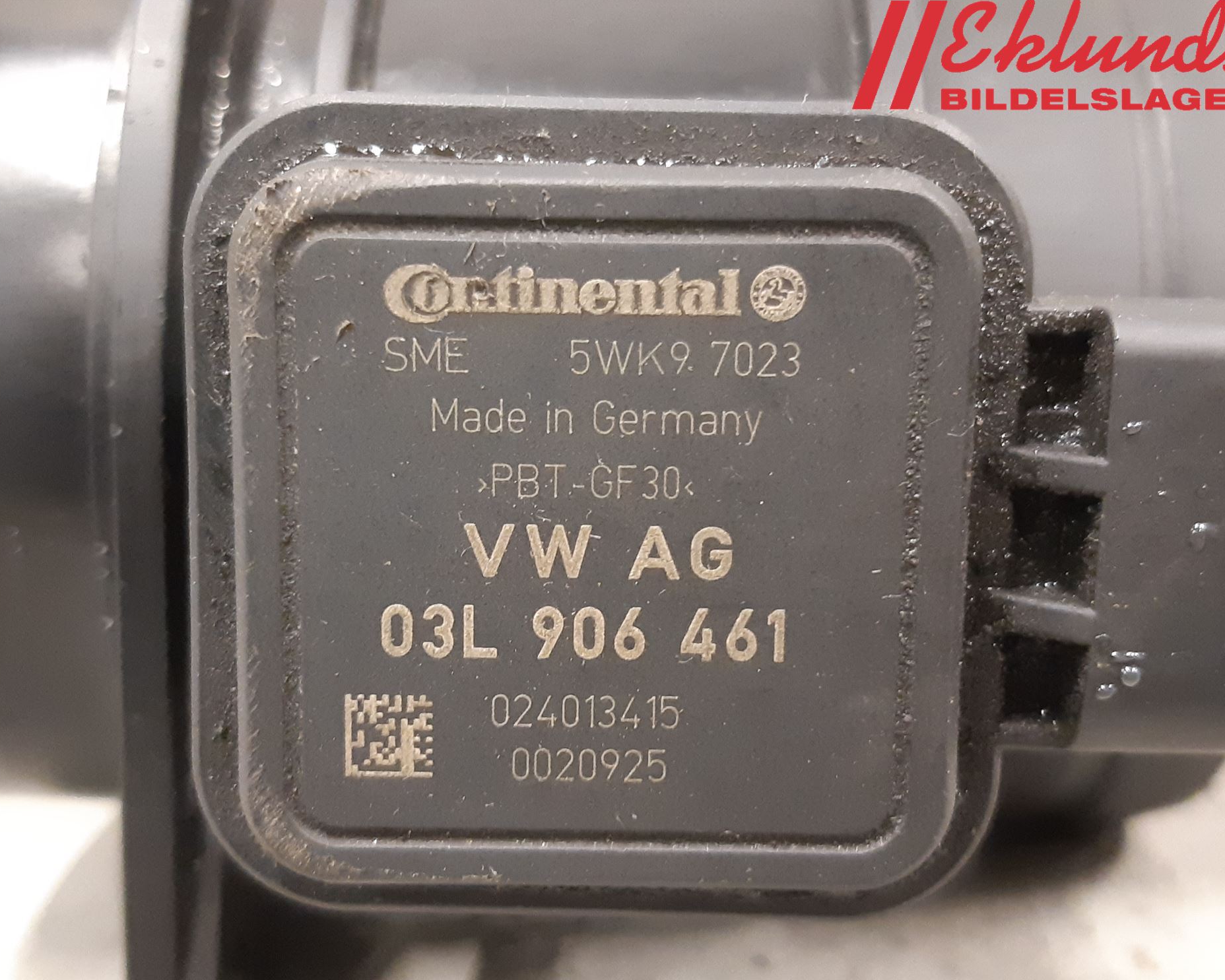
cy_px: 505
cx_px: 581
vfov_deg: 51.5
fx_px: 1015
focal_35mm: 28
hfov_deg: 62.2
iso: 400
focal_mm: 3.93
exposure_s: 1/25
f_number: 1.7
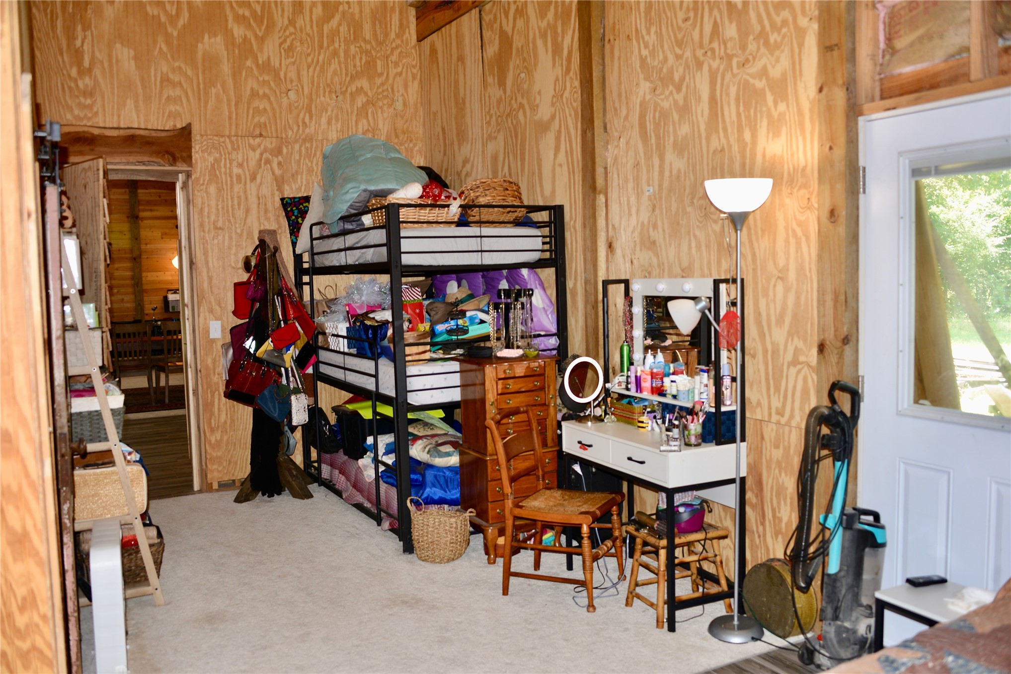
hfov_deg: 58.7
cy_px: 337
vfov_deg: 41.1
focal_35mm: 32
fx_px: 899
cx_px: 506
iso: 320
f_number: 3.8
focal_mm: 32
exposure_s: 1/60
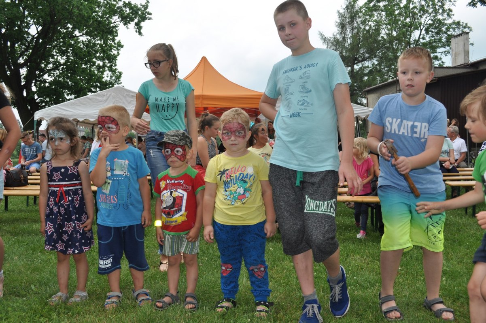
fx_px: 445
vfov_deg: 39.9
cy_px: 162
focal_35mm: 33
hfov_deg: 57.3
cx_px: 243
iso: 200
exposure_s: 1/200
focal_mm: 22
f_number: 7.1
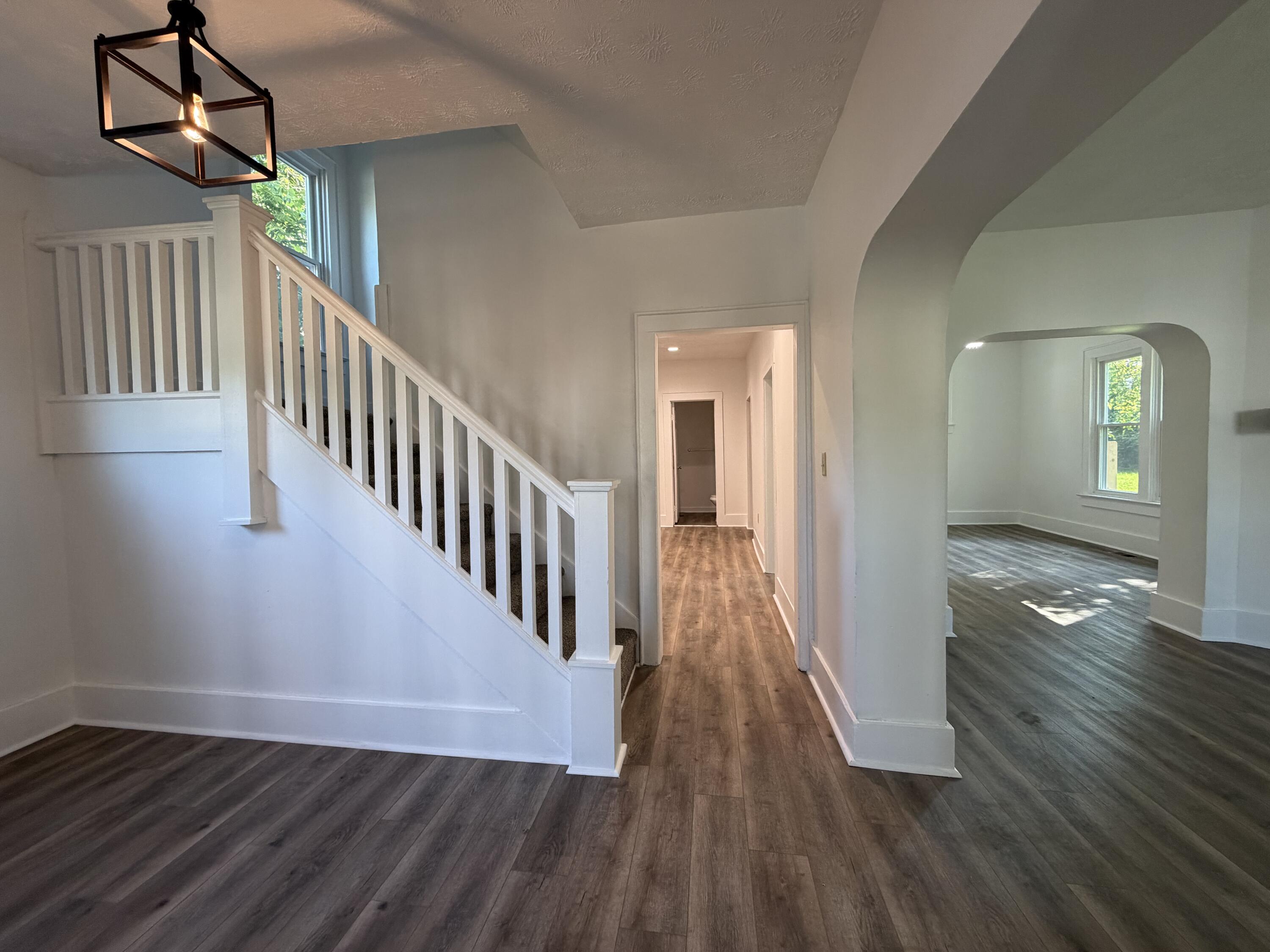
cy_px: 476
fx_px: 514
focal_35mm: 14
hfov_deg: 102.1
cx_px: 635
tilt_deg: -3.5
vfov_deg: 85.7
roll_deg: +1.9
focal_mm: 2.22
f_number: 2.2
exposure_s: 1/120
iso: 200
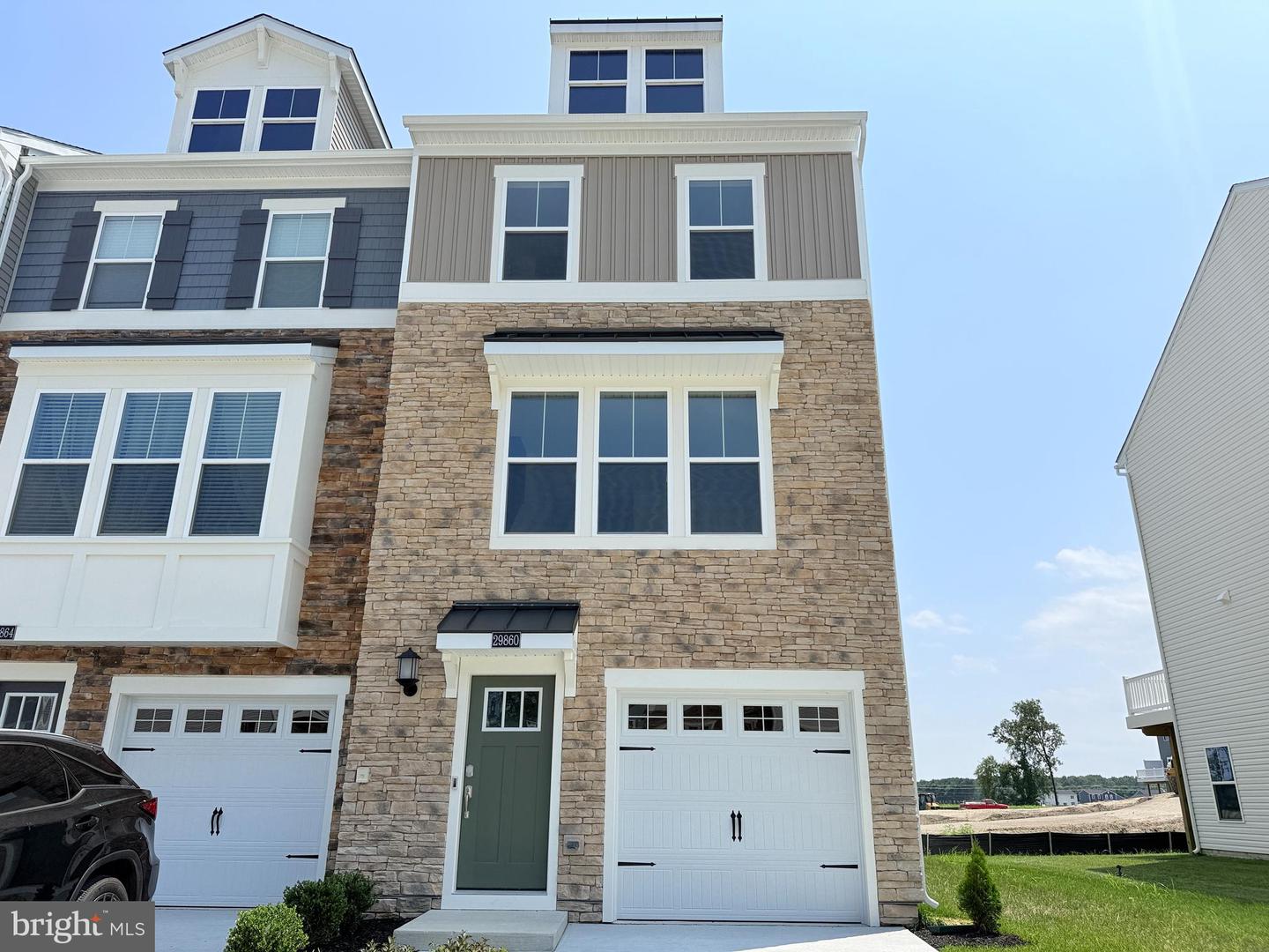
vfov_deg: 56.8
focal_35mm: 24
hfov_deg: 71.6
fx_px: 880
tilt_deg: +19.8
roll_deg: -1.0
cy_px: 476
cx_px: 634
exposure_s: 1/7353
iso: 80
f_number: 1.78
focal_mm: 6.76
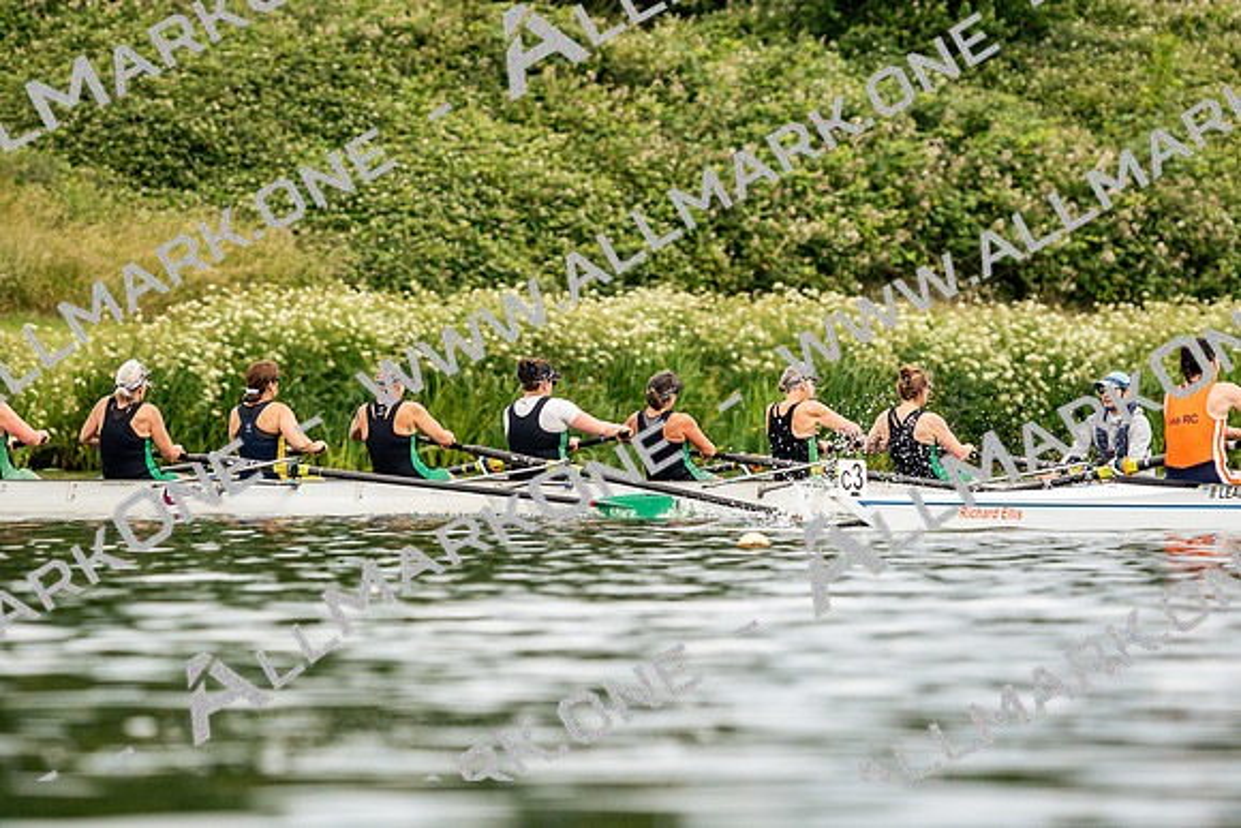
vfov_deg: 2.4
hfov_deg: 3.6
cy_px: 414
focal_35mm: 573
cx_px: 620
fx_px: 19756
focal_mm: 382
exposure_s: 1/2000
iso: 400
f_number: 6.3
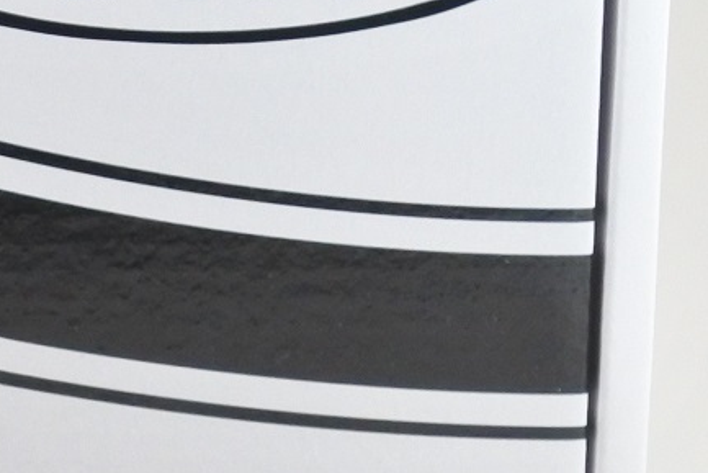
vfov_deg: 4.9
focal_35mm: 280
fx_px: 5508
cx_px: -163
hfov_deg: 7.3
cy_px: 528
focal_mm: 24
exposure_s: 1/100
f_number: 5
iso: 800
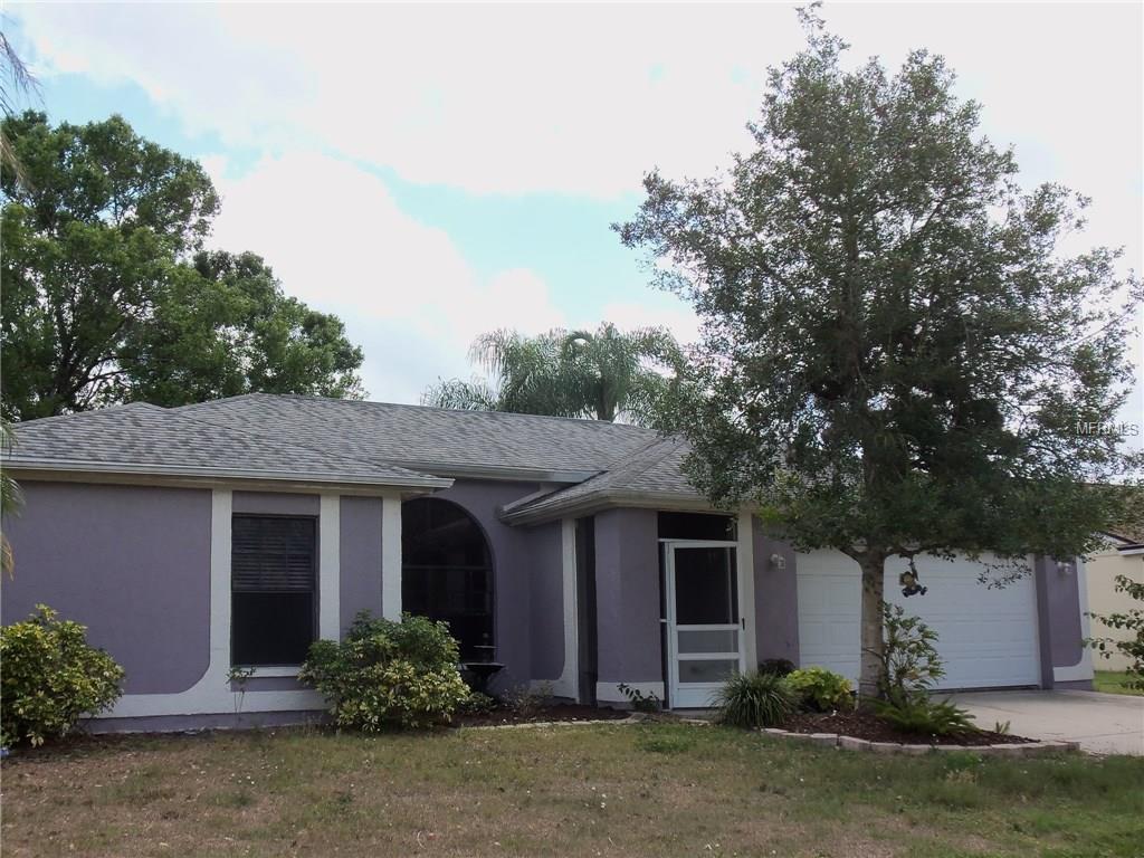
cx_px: 572
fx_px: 1223
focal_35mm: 37
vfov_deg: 38.7
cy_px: 429
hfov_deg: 50.1
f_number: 3.6
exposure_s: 1/400
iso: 64
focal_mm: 6.7
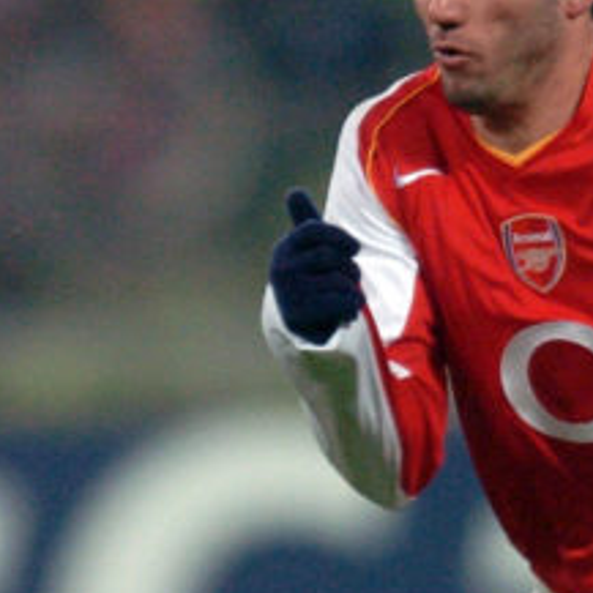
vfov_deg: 0.7
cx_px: 295
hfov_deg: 0.7
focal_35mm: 2410
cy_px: 645
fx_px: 46709
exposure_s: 1/500
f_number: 2.8
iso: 500
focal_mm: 400
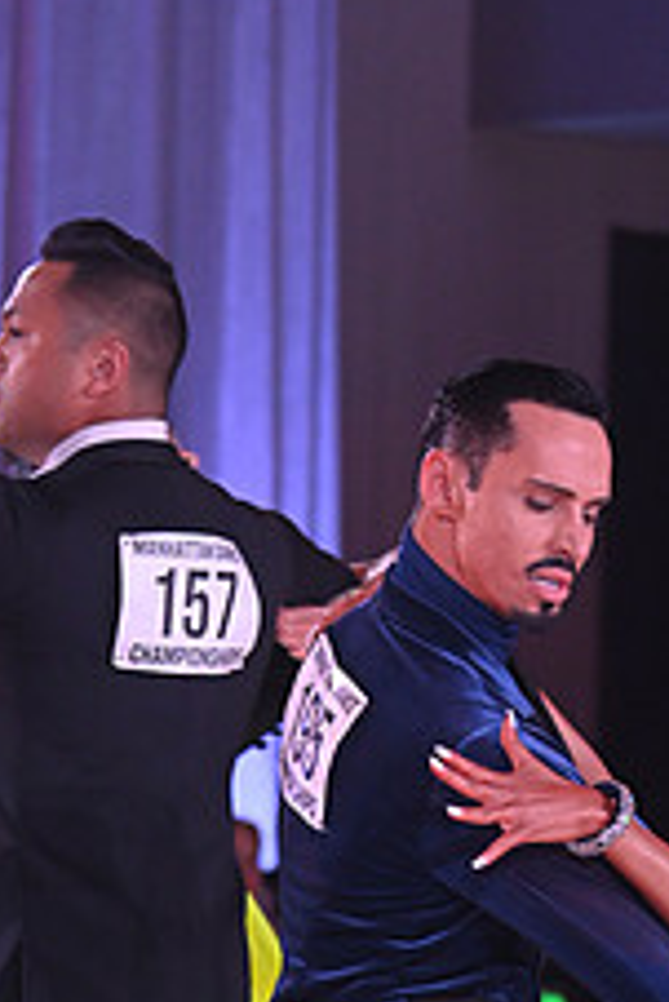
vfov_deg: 6.6
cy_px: 1228
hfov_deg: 4.5
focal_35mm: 308
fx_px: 8572
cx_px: 348
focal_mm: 120
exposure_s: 1/320
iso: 2500
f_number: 5
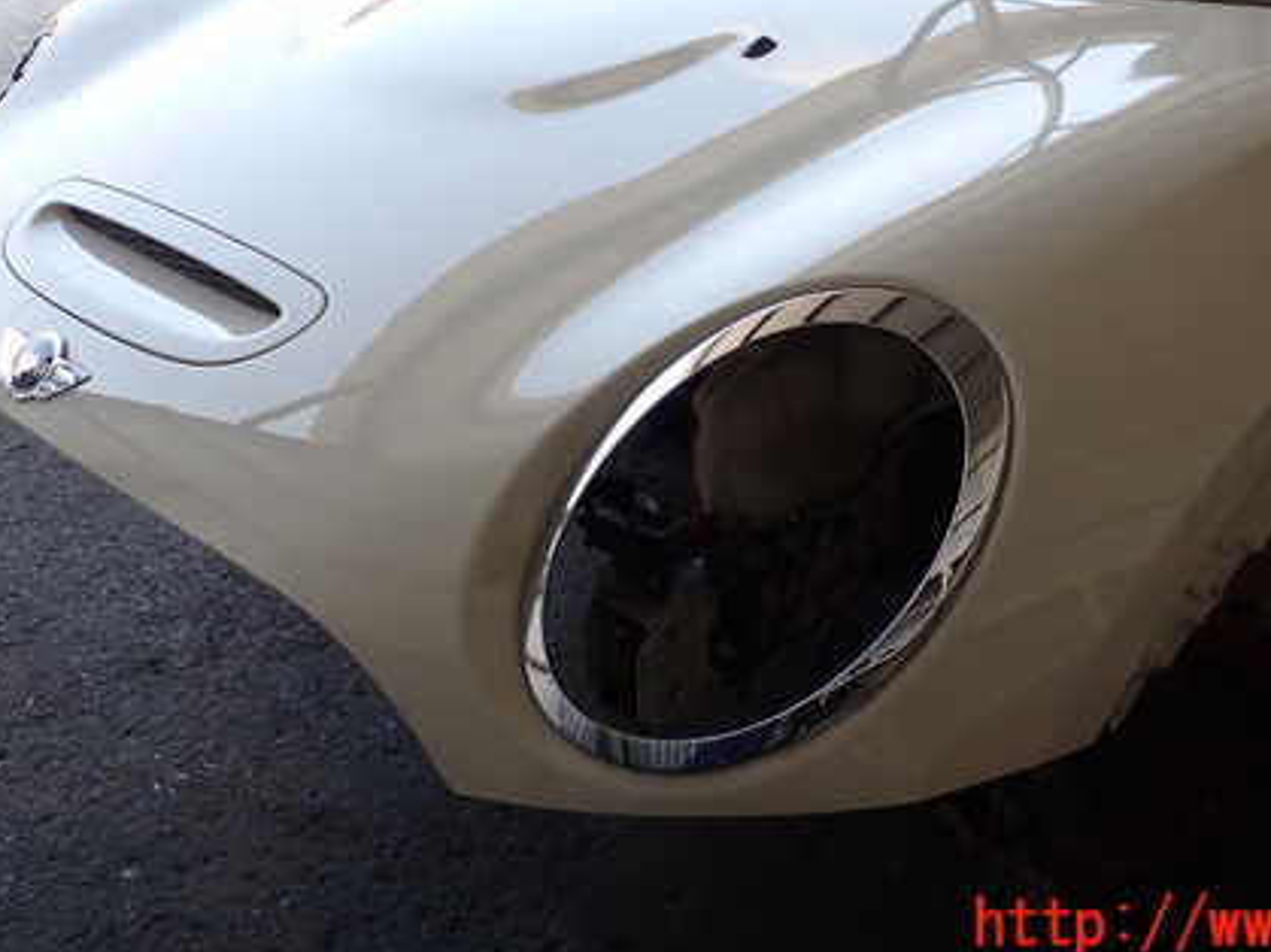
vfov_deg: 33.1
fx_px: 1578
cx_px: 749
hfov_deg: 43.7
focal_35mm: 43
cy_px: 282
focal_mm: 5.4
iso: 100
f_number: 3.2
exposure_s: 1/125
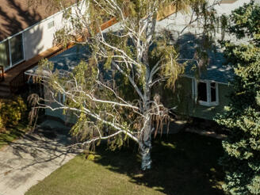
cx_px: 297
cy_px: -94
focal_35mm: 125
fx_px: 939
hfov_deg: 15.3
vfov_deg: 11.4
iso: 100
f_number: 7.1
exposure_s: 1/200
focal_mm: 12.29
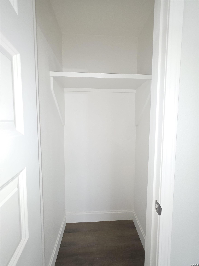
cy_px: 133
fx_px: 100
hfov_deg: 89.9
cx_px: 100
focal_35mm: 13
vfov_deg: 106.2
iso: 160
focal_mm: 2.2
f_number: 1.9
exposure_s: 1/60
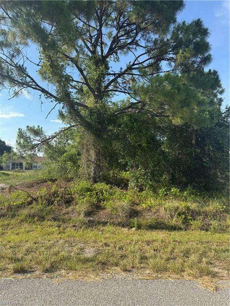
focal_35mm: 24
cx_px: 115
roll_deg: -0.4
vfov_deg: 71.6
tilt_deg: +2.8
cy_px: 153
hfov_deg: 56.8
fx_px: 213
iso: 80
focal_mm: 6.76
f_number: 1.78
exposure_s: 1/2174
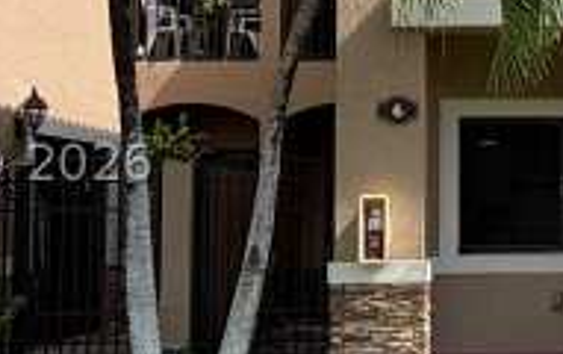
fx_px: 953
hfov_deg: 29.9
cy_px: 162
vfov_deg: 21.0
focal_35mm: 62
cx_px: 604
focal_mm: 2.22
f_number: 2.2
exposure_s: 1/664
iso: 40
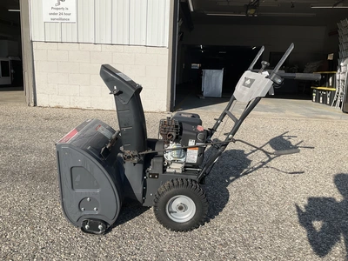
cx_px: 174
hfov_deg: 61.7
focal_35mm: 29
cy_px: 130
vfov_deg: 48.2
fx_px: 292
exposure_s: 1/2427
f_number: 1.8
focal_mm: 3
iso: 25
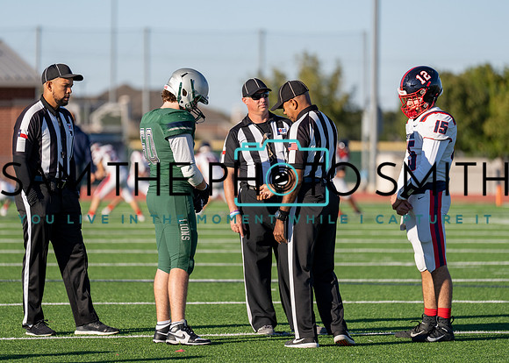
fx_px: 3458
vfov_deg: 6.0
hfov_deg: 8.4
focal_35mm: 239
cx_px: 219
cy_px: 158
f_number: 2.8
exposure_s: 1/2000
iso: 125
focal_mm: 200
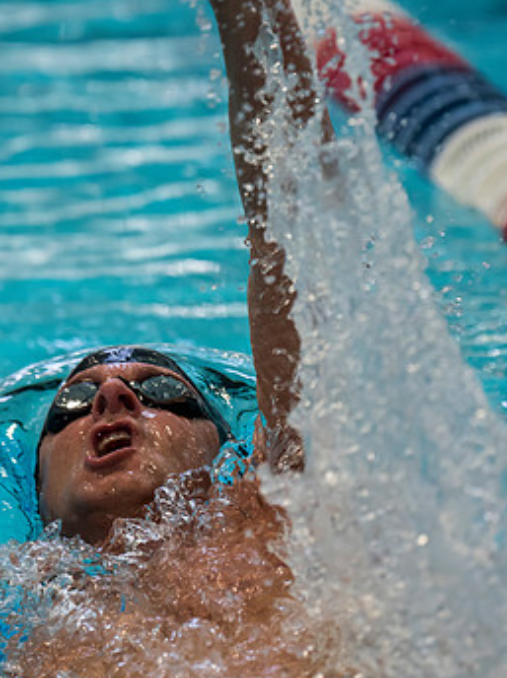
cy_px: 422
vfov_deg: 3.8
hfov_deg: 2.8
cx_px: 214
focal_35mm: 525
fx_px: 10278
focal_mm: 200
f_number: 2.8
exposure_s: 1/1000
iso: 1600
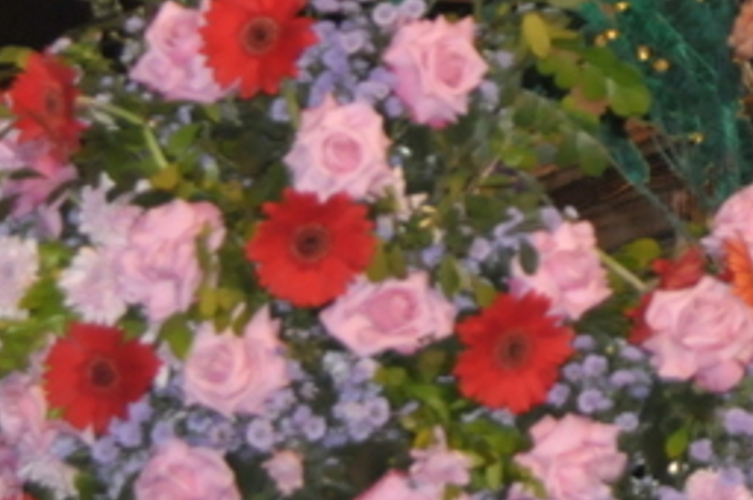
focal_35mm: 312
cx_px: 1271
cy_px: -497
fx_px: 6518
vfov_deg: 4.3
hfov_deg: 6.5
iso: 800
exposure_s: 1/20
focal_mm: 52
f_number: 5.3
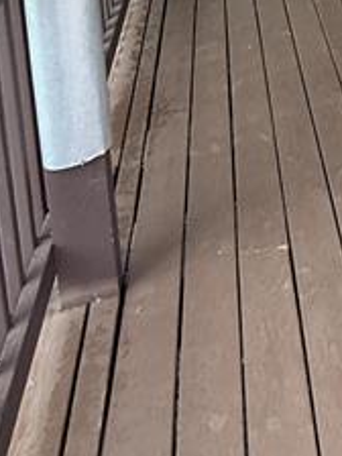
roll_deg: +0.2
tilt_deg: -8.7
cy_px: -179
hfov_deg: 21.1
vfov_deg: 26.0
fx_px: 790
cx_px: 493
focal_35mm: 60
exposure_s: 1/120
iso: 320
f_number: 2.2
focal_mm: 2.22
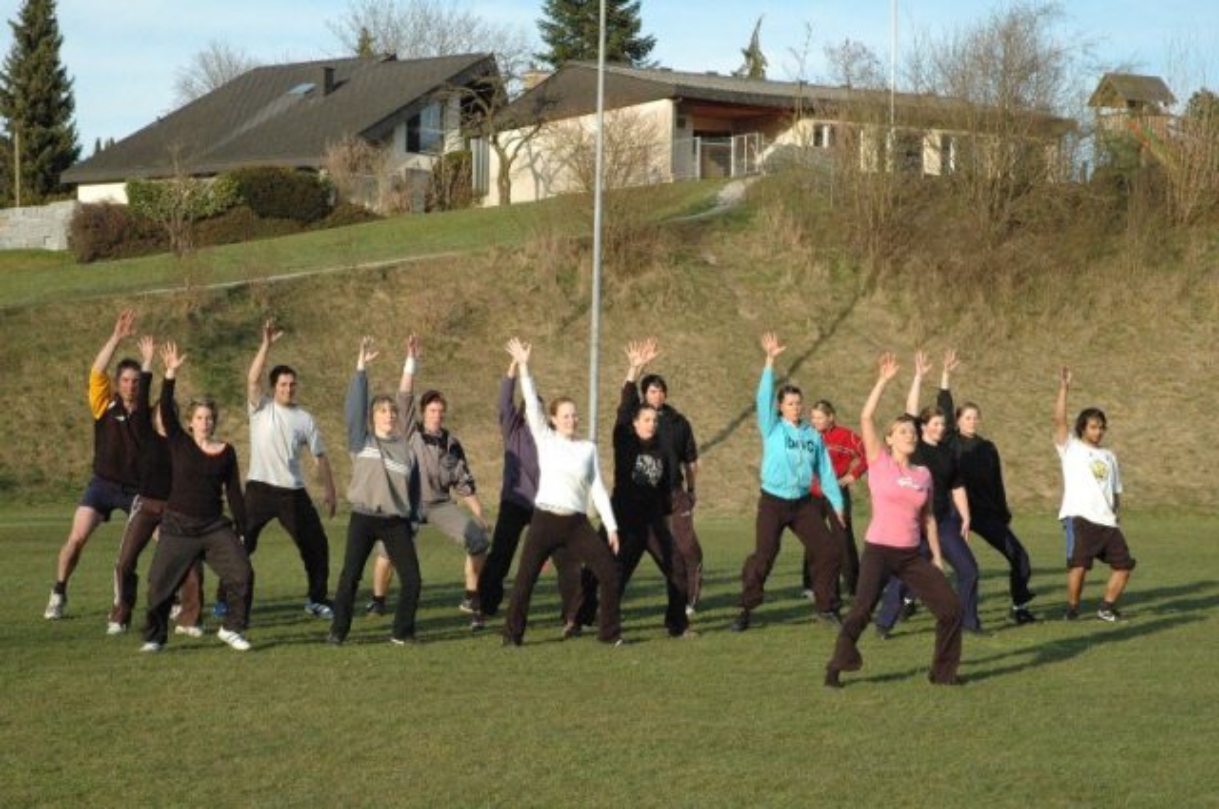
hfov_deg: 26.0
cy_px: 404
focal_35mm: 78
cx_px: 610
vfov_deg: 17.4
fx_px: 2638
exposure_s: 1/640
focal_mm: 52
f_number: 13
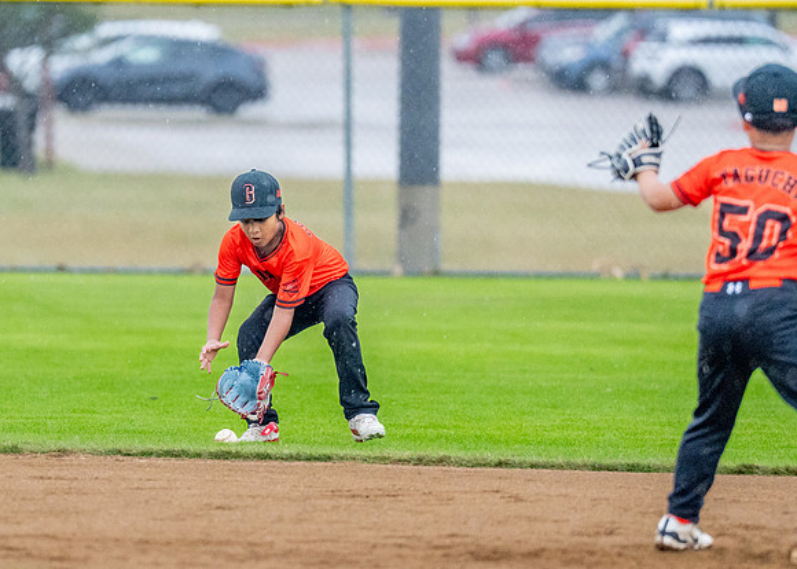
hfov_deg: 4.1
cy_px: 299
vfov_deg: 2.9
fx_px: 11142
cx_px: 226
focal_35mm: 492
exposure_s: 1/1000
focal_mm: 200
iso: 2000
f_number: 2.8
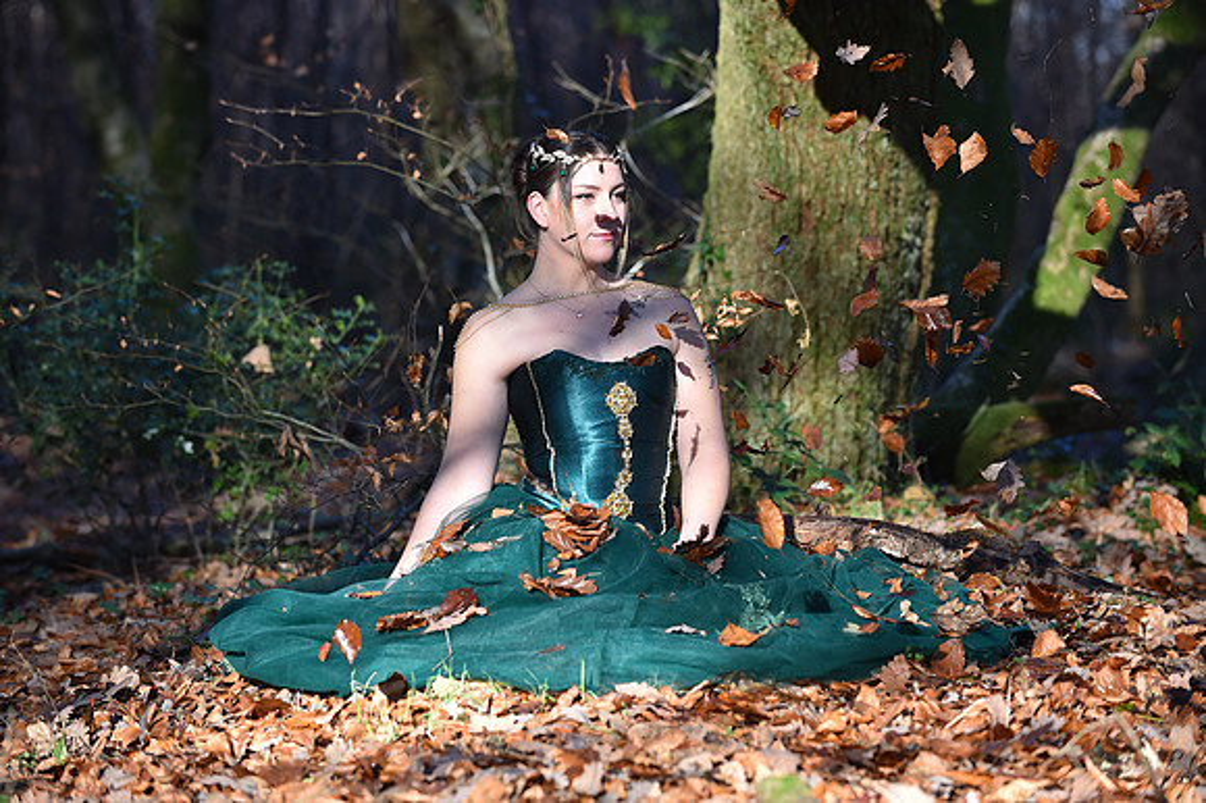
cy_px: 402
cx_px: 603
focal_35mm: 135
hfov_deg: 15.2
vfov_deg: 10.1
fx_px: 4520
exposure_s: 1/2500
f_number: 3.5
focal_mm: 135
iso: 1000
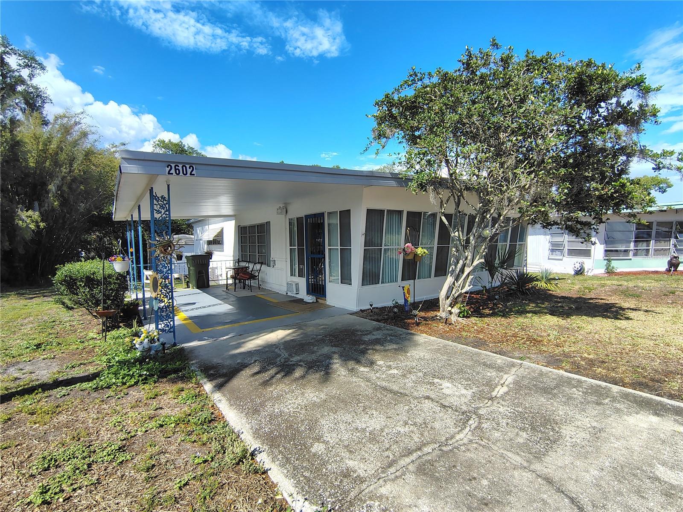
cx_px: 342
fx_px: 316
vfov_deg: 78.1
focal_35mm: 16
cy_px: 256
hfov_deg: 94.5
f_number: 2.2
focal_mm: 2.13
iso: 100
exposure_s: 1/870
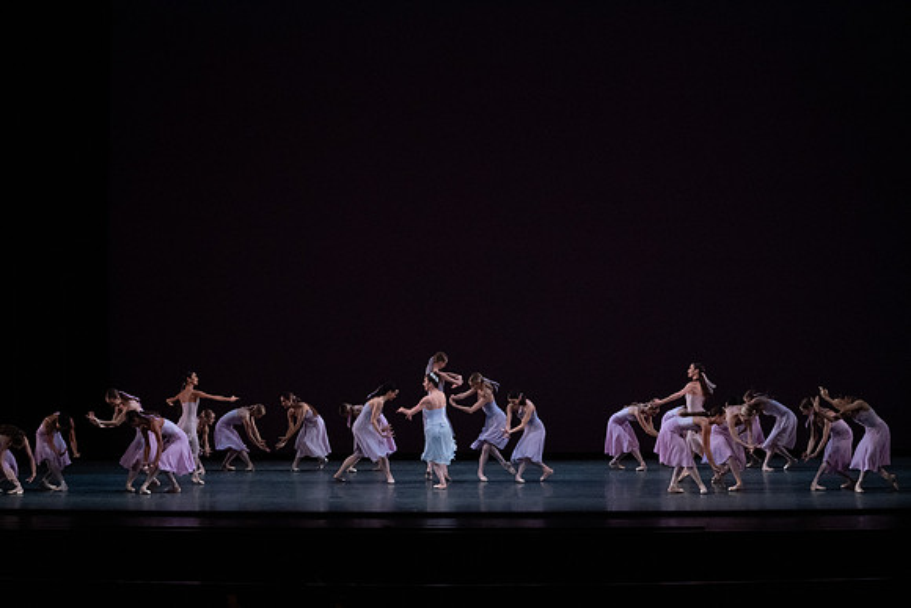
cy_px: 304
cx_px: 456
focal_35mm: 70
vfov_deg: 19.5
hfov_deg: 28.8
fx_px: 1772
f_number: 13
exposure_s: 1/400
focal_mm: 70
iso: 12800
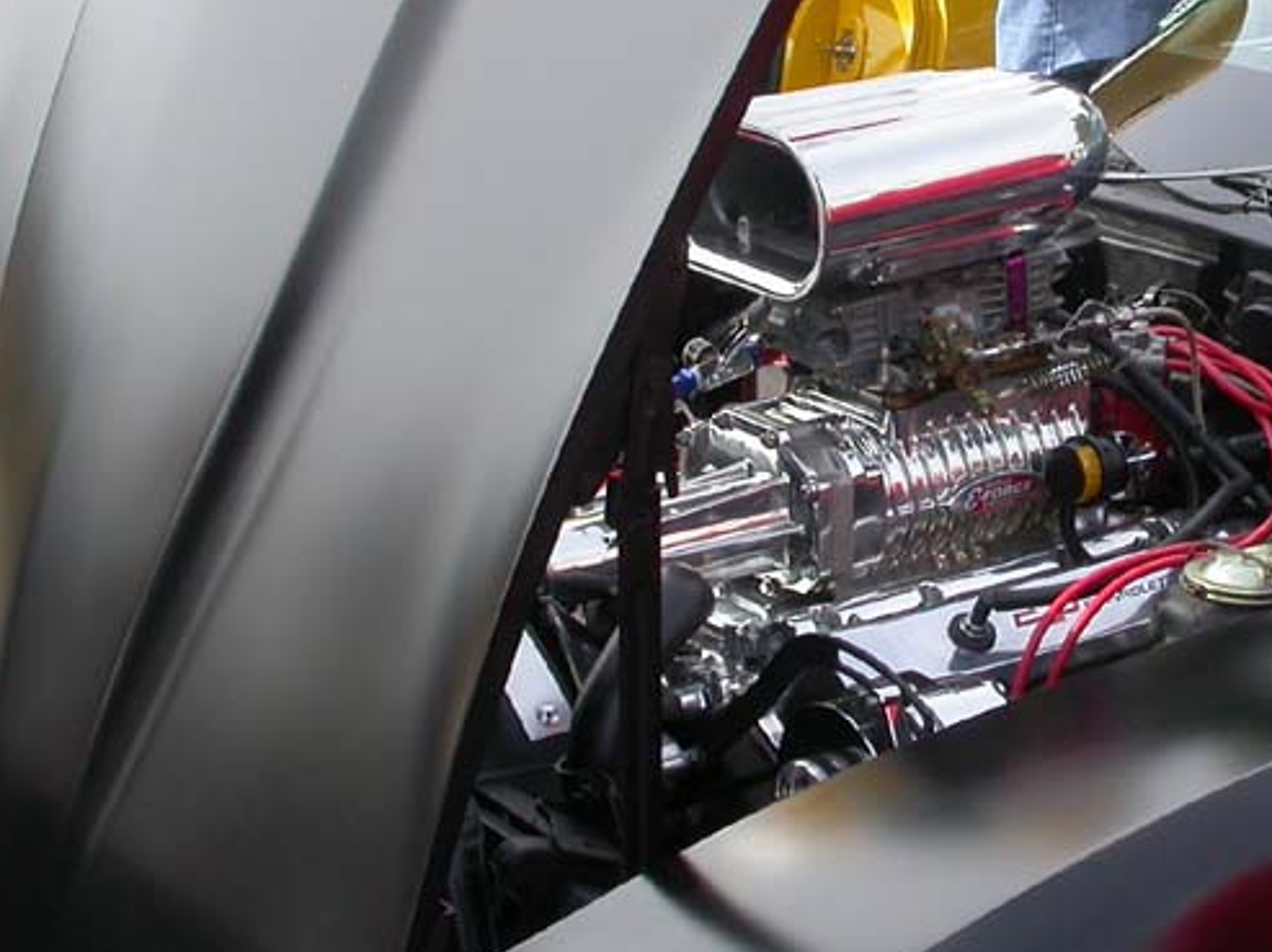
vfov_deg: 18.6
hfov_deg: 24.5
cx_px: 960
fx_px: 2901
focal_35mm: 79
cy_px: 307
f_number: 6
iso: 100
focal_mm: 7.85
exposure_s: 1/180
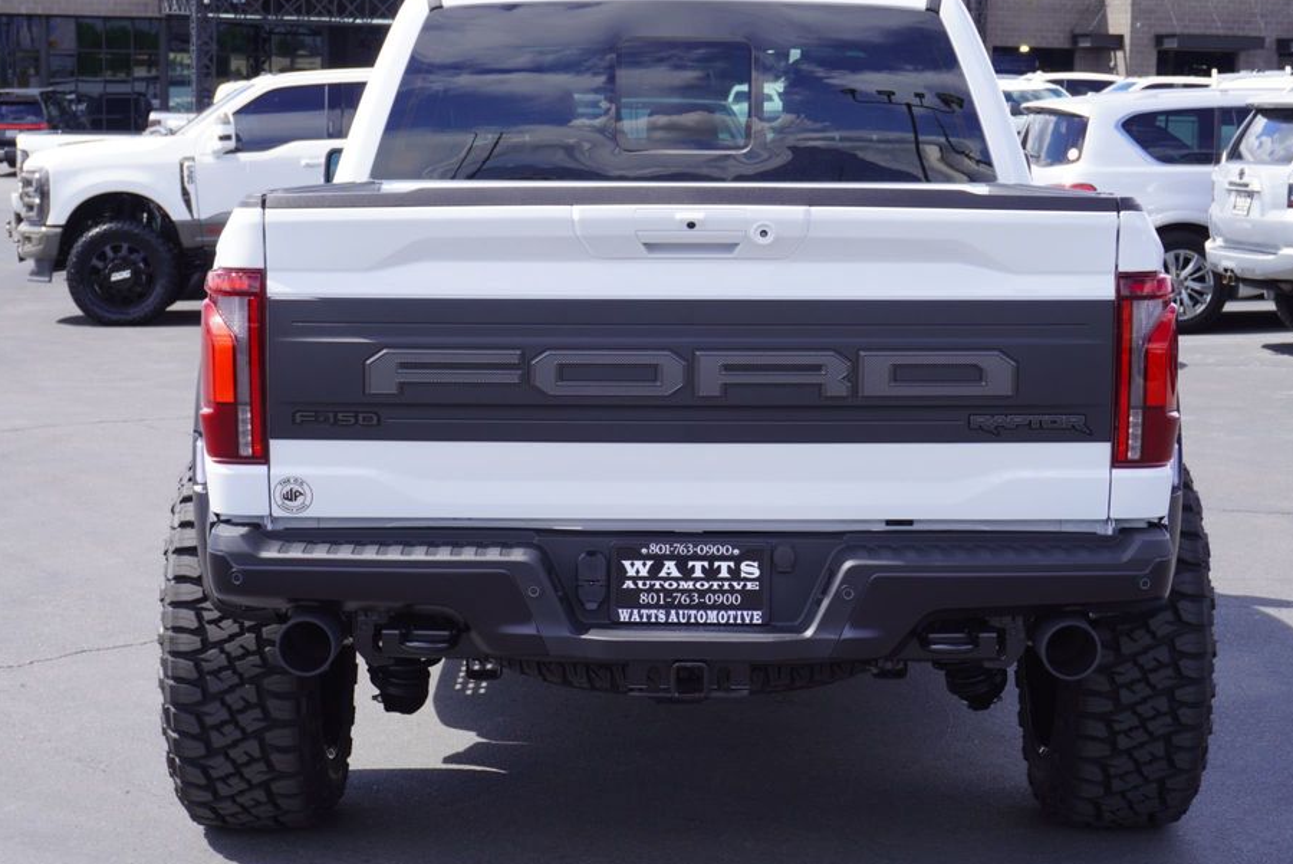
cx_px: 659
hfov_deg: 30.2
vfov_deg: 20.5
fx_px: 2392
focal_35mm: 67
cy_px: 400
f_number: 8
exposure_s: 1/125
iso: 100
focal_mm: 39
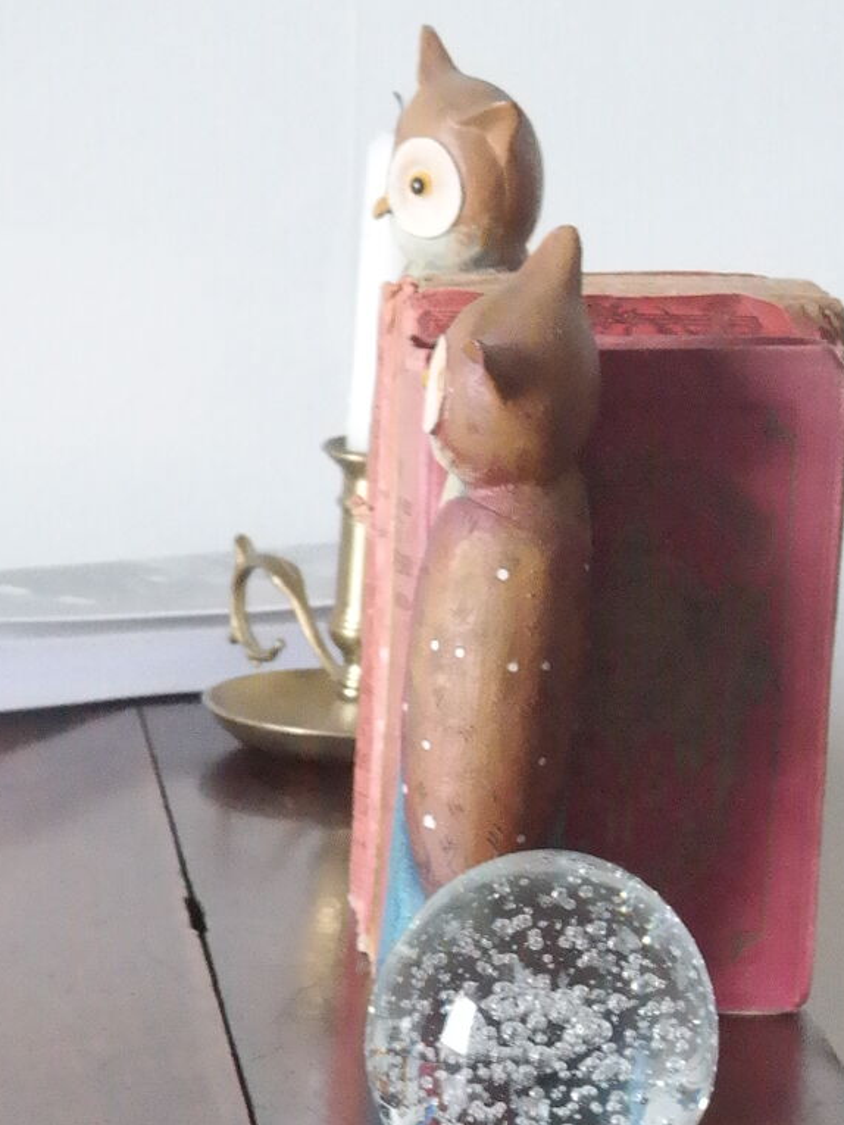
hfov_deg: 8.5
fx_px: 5590
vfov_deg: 10.7
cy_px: 2128
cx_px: -246
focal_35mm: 172
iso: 3200
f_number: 5.6
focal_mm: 30
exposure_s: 1/30
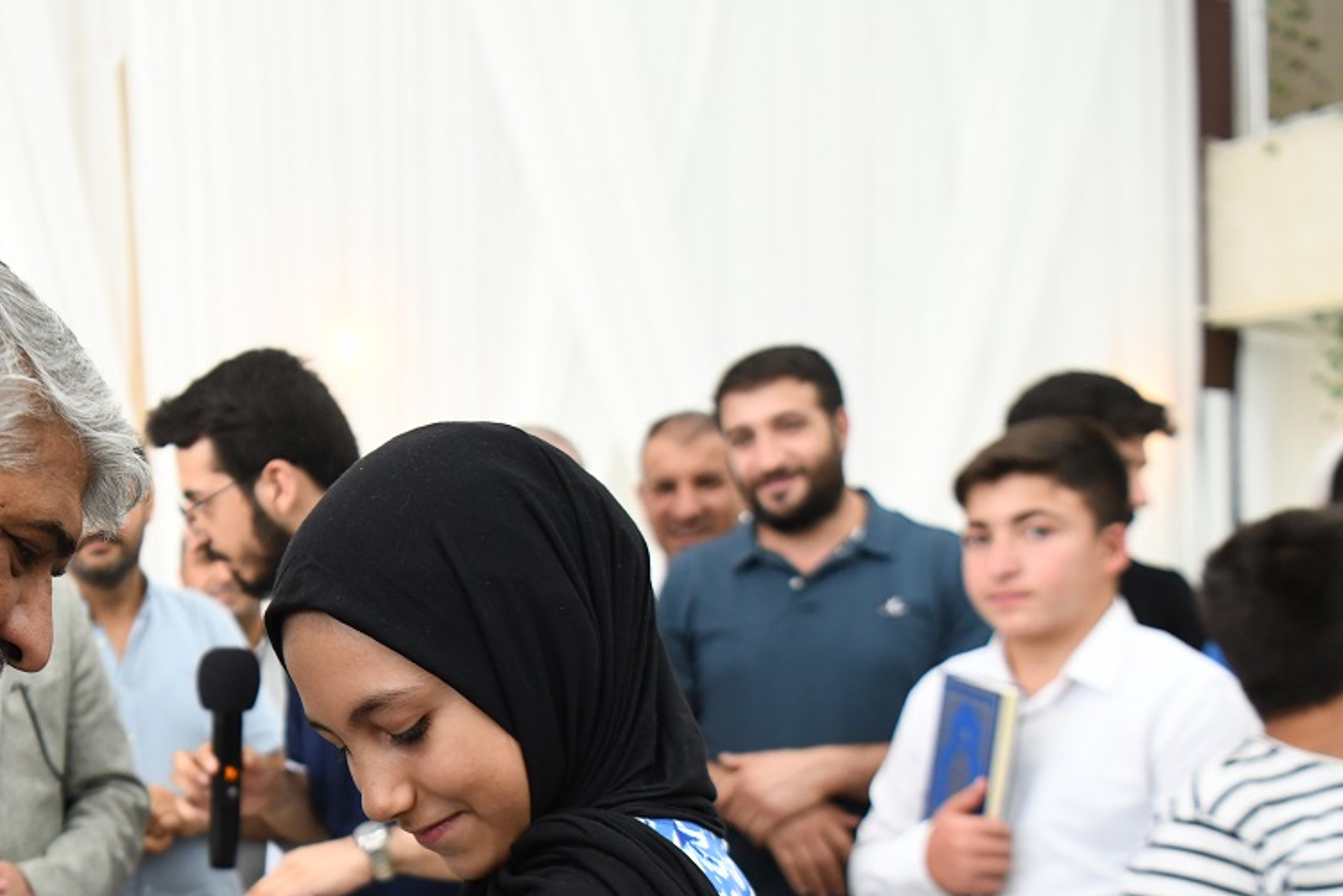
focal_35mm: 48
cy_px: 781
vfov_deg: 27.2
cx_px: 174
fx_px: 1791
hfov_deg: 38.7
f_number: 2.8
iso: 1000
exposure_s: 1/160
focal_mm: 24
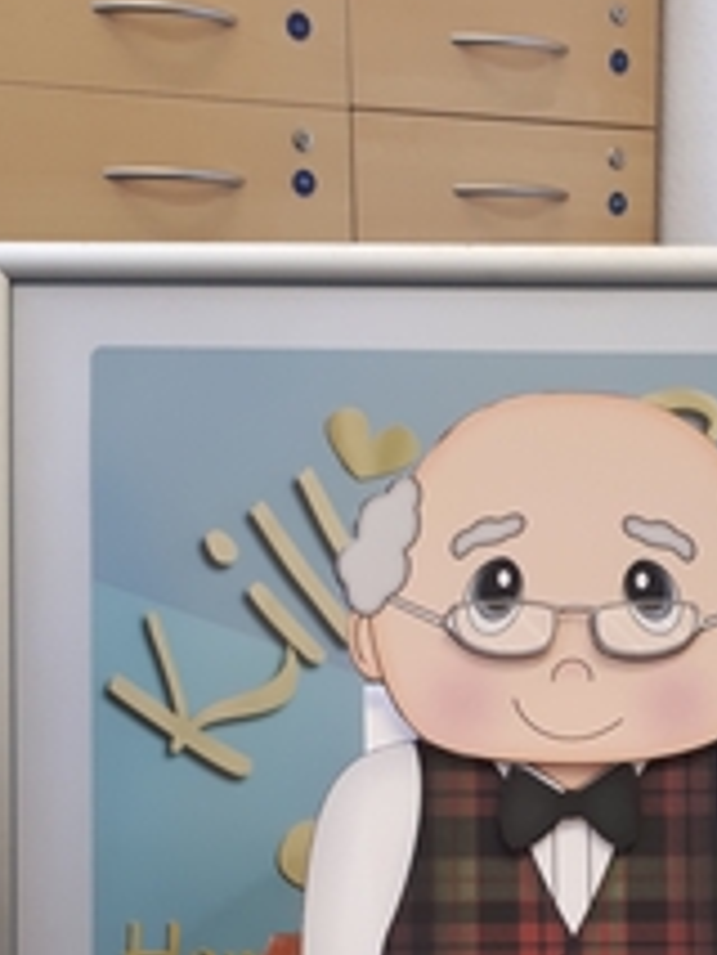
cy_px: 812
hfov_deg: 25.4
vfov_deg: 32.5
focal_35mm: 57
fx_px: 1573
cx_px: 540
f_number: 1.9
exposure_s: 1/33
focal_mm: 3.6
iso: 64
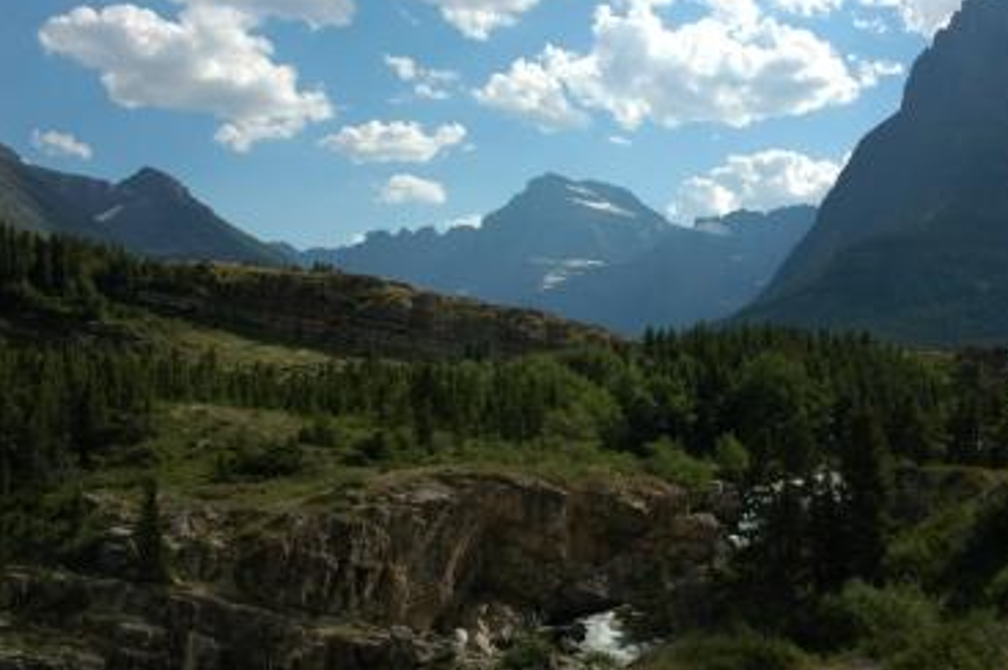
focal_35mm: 44
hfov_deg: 44.3
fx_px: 1231
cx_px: 610
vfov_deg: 30.4
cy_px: 288
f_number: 11
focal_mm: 24
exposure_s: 1/400
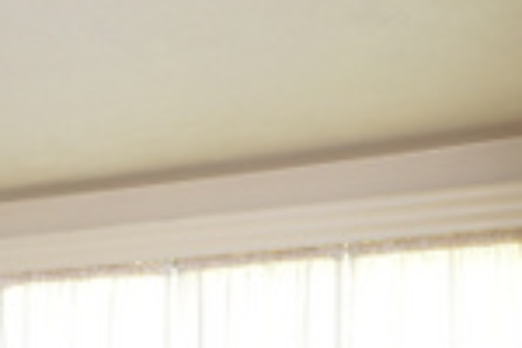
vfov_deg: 20.0
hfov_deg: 26.8
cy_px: 414
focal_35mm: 64
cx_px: -146
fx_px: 928
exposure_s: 1/60
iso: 400
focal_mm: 10
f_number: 4
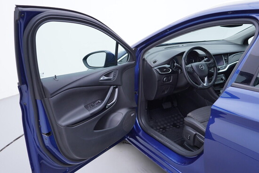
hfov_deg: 53.1
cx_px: 130
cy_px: 86
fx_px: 259
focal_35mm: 36
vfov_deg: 36.9
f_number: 3.2
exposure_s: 1/50
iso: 125
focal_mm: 24
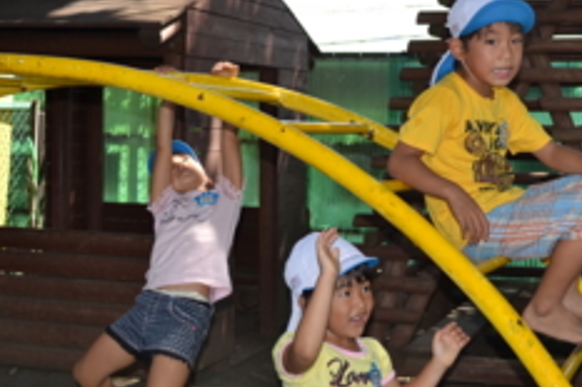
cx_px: 412
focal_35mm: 67
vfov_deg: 20.1
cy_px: 96
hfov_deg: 29.8
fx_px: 1082
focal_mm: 26
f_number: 4.2
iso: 100
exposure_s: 1/200
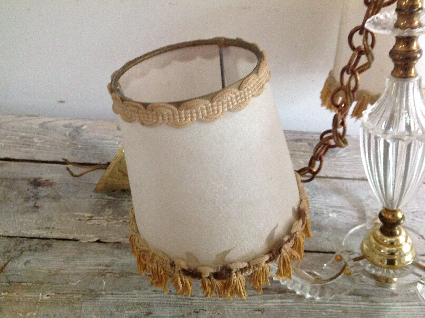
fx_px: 429
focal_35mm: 35
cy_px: 159
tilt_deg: -44.9
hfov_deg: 52.7
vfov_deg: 40.6
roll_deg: -5.5
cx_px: 212
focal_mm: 4.28
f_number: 2.4
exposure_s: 1/15
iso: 500
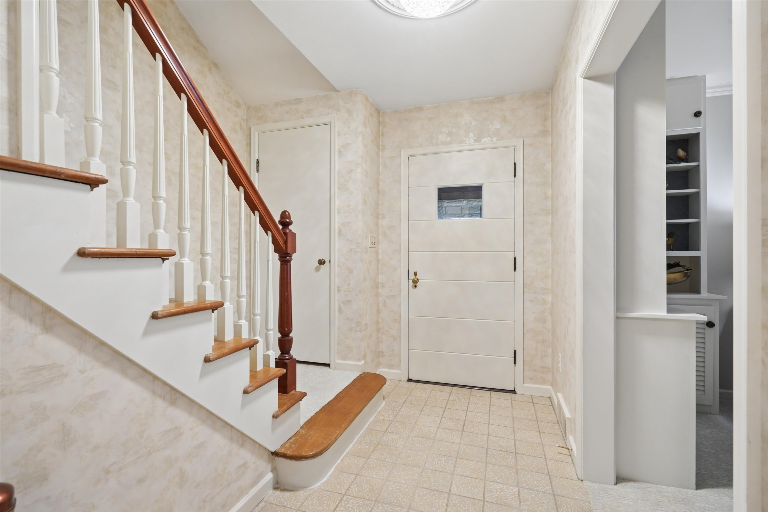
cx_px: 384
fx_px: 341
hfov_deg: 96.7
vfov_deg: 73.7
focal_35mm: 16
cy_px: 256
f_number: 10
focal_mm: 16
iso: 800
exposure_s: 1/15
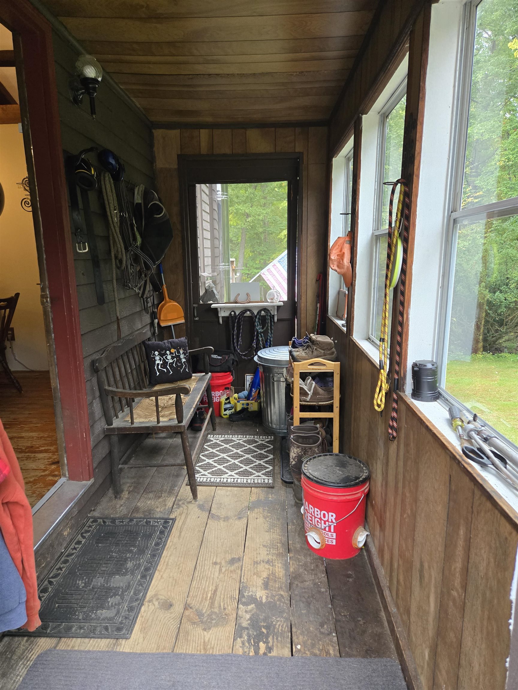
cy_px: 345
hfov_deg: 58.9
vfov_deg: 73.9
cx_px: 259
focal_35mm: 23
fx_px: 459
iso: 400
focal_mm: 5.4
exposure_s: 1/120
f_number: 1.8
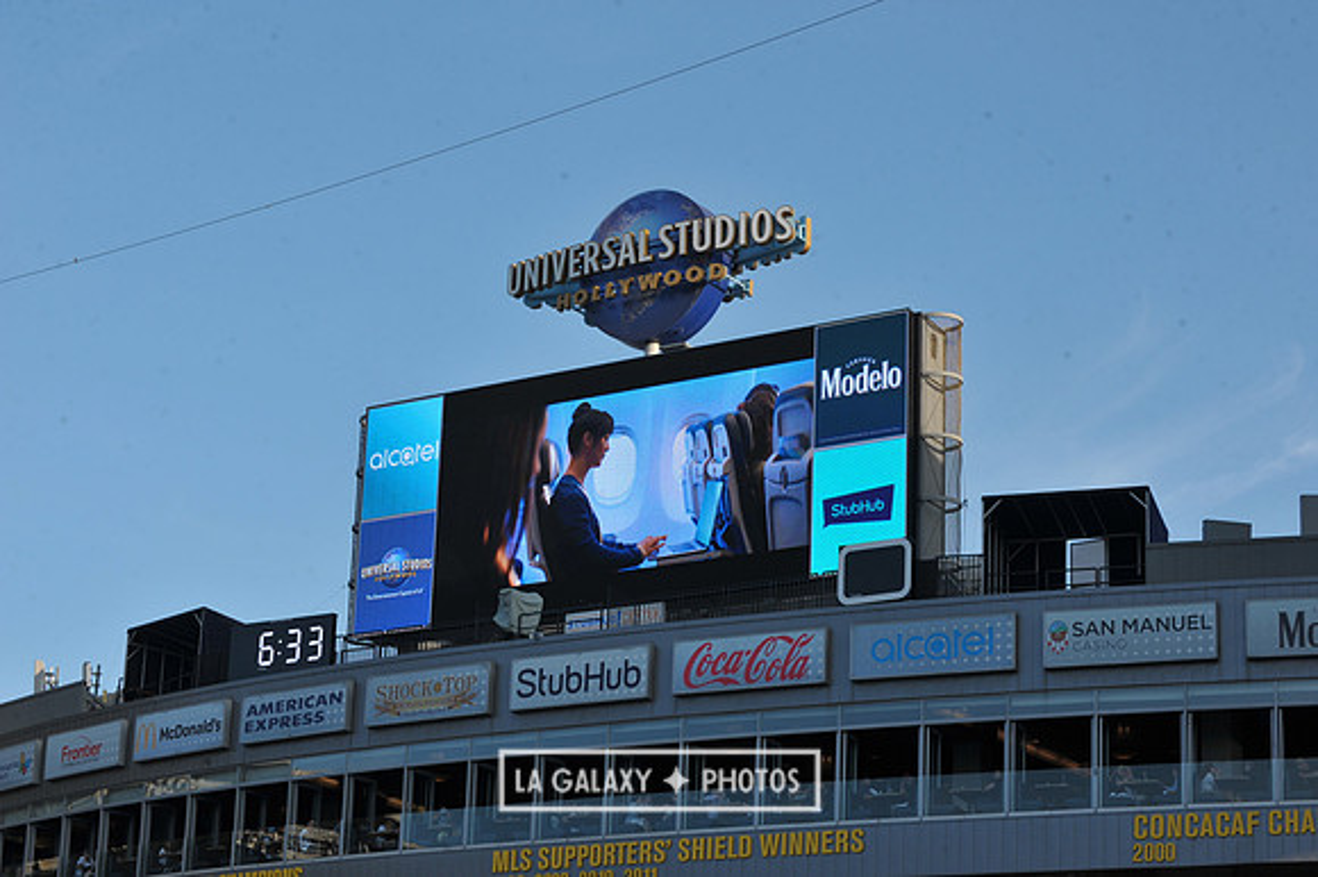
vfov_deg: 17.0
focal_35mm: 80
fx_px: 2927
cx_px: 659
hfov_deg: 25.4
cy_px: 438
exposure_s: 1/400
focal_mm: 80
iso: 400
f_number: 10
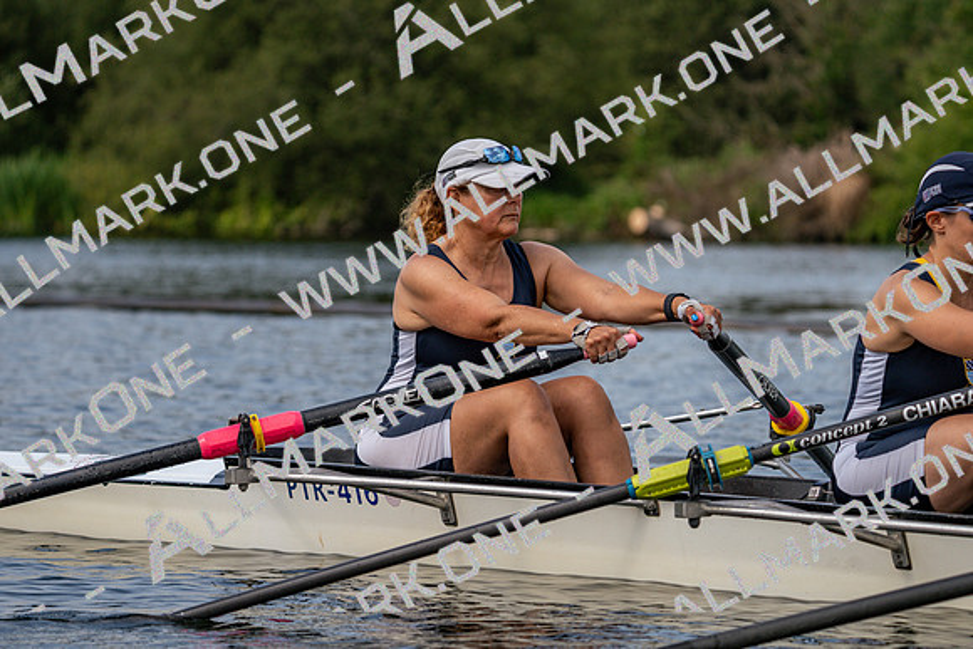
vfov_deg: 6.9
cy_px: 324
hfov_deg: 10.3
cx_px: 486
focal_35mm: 200
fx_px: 5407
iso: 320
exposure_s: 1/1600
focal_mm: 200
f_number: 5.6
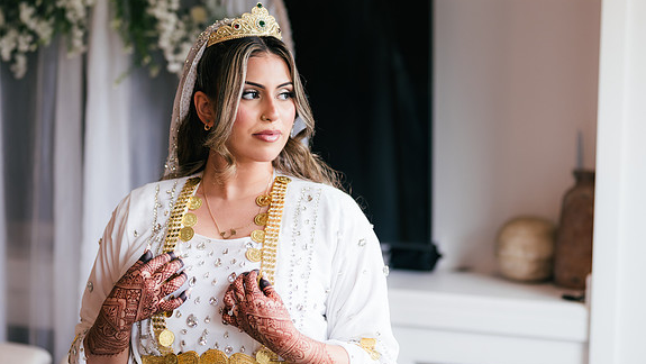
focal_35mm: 85
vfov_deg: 14.2
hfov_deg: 25.0
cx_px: 321
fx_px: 1457
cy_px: 202
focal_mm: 50
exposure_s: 1/160
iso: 160
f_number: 1.4
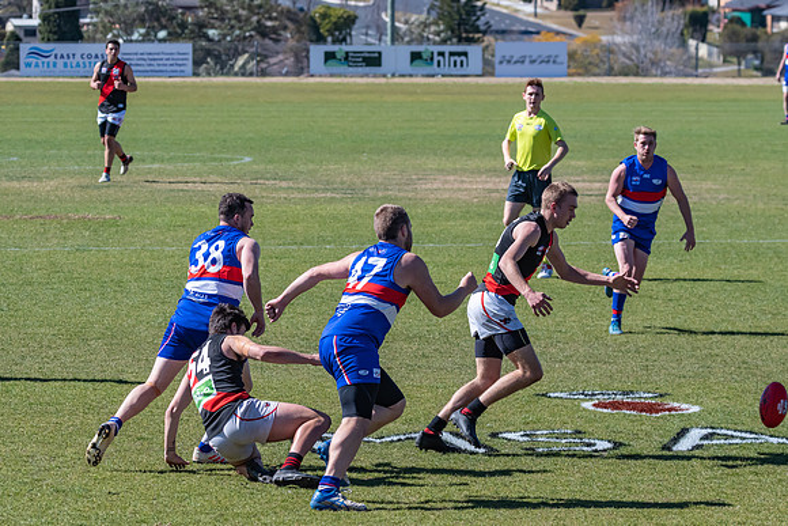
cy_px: 263
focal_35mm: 232
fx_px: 5080
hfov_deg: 8.9
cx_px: 387
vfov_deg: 5.9
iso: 800
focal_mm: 150
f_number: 8
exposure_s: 1/3200
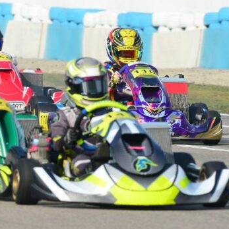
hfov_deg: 2.3
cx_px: -59
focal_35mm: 751
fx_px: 5621
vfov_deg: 2.3
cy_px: 88
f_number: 8
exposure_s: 1/500
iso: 200
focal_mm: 300
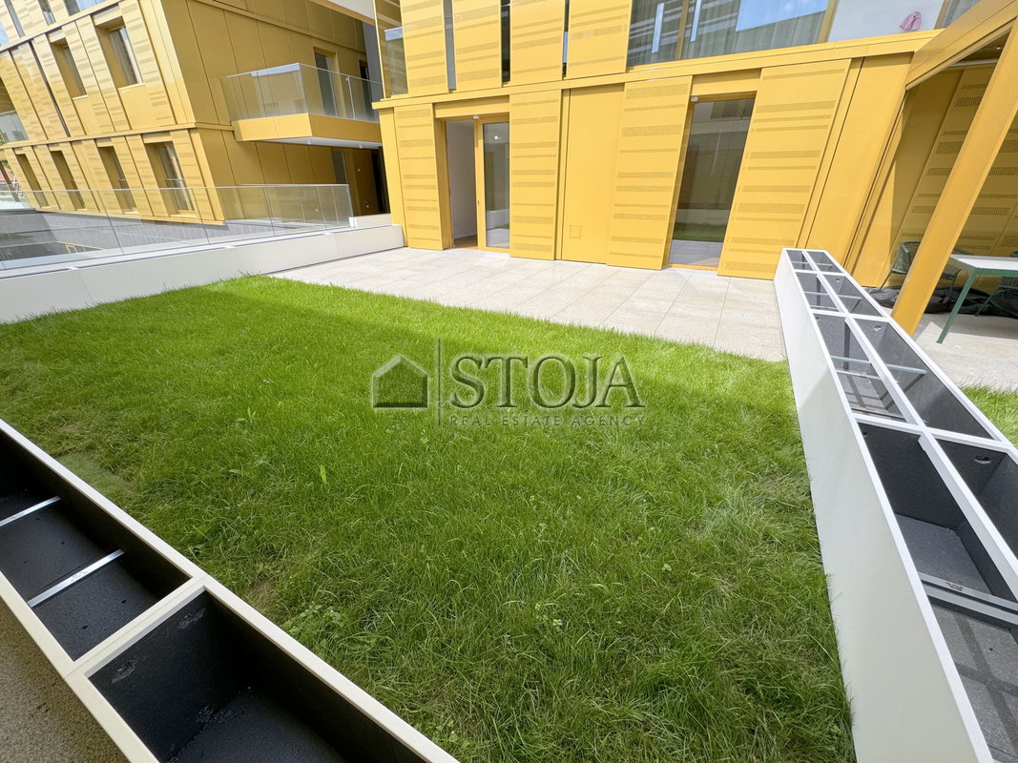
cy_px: 382
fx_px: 412
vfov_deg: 85.7
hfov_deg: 102.1
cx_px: 509
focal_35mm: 14
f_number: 2.2
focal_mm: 2.22
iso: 50
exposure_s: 1/956
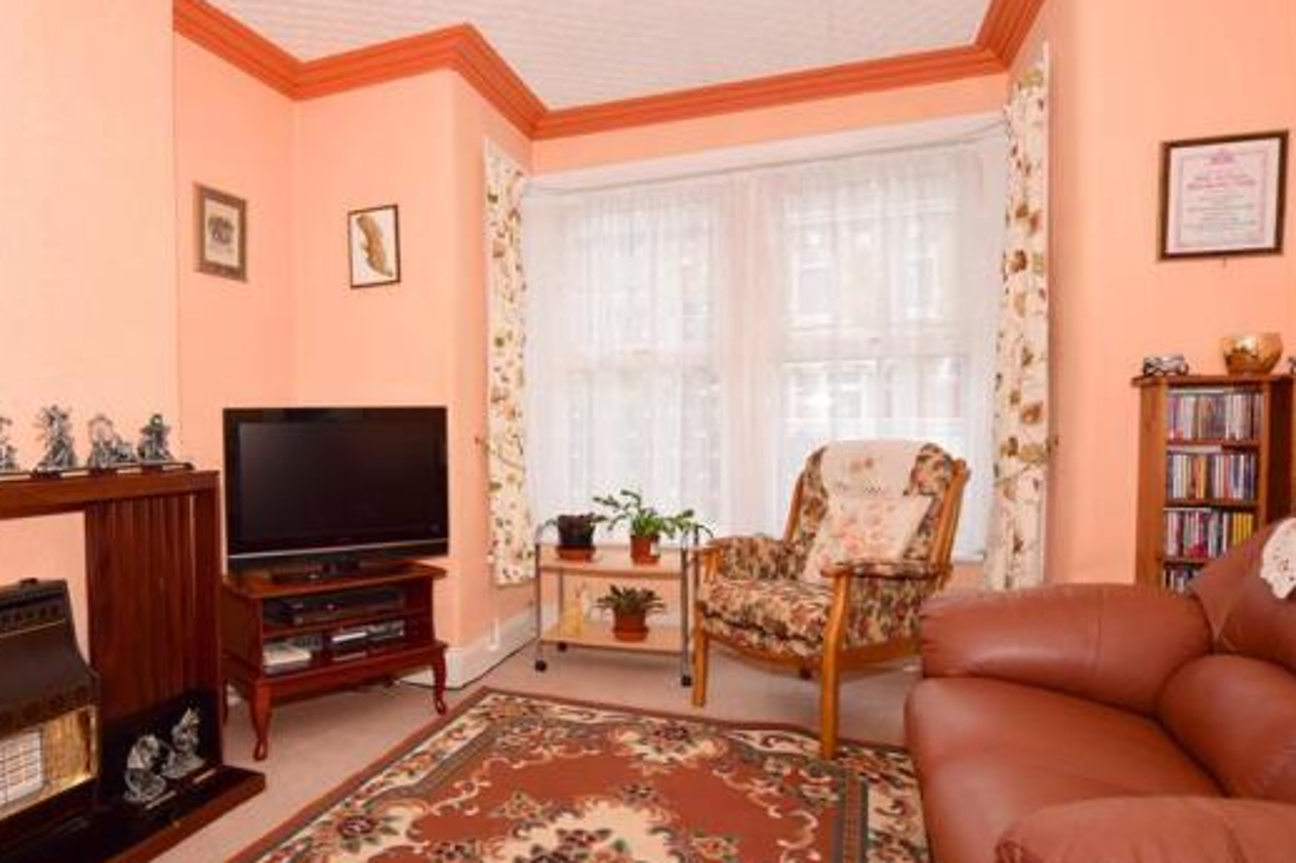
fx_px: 684
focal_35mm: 19
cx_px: 483
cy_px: 444
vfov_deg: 64.5
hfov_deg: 85.2
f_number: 5.6
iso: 400
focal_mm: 10
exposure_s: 1/200
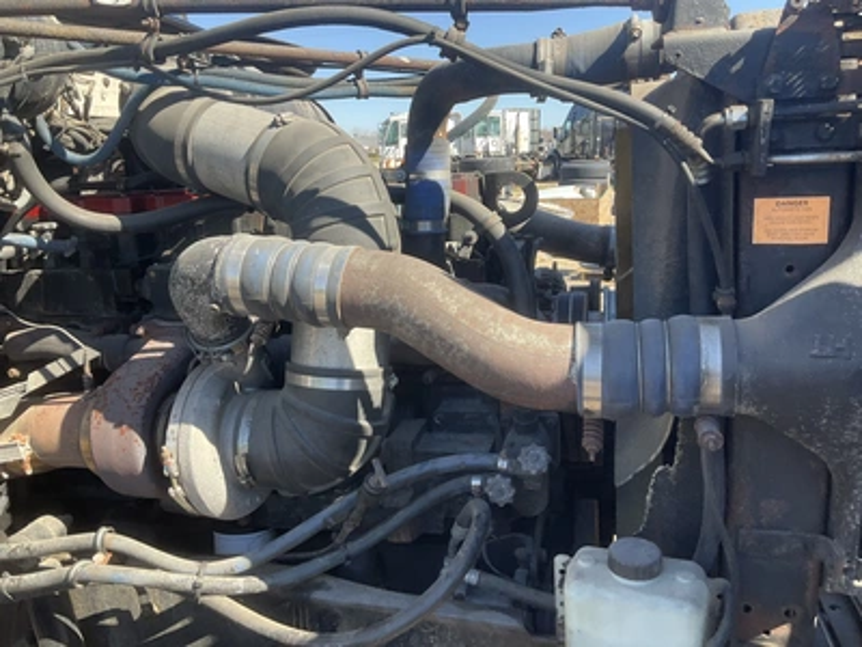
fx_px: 722
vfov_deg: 48.2
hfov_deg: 61.7
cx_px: 431
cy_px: 324
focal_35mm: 29
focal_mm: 3
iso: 25
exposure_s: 1/346
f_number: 1.8
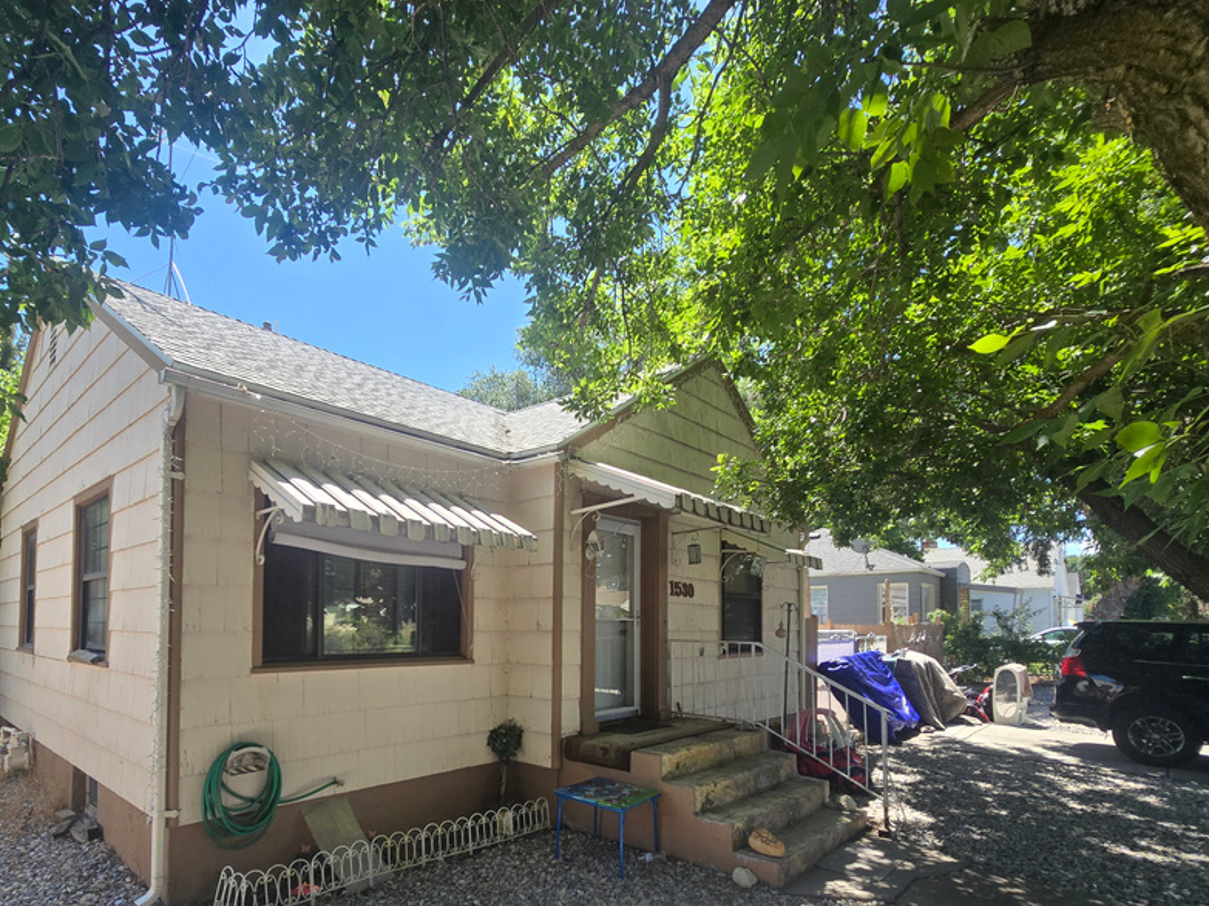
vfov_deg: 72.9
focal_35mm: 17
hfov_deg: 89.8
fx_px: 594
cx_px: 480
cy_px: 590
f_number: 2.2
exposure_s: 1/917
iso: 50
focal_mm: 2.2
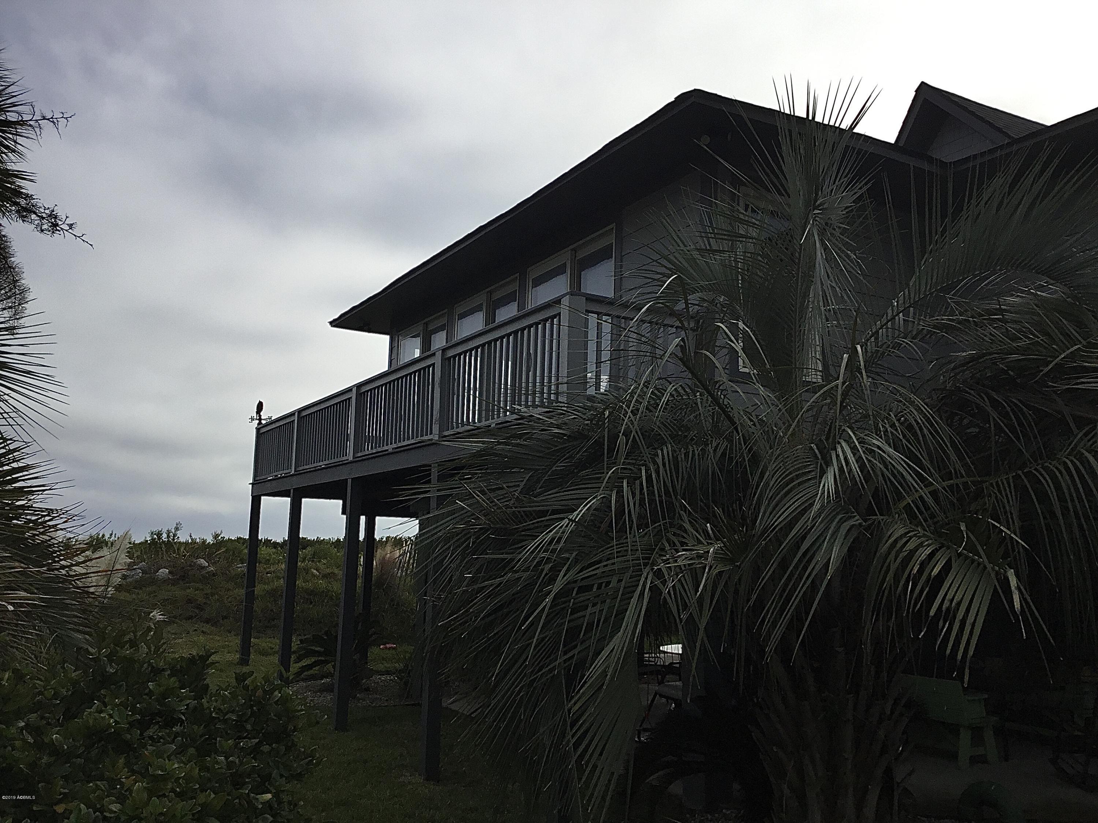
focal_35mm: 31
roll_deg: -0.7
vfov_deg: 45.4
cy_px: 412
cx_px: 549
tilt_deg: +7.8
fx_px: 983
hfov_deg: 58.4
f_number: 2.4
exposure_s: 1/2809
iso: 25
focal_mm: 3.3
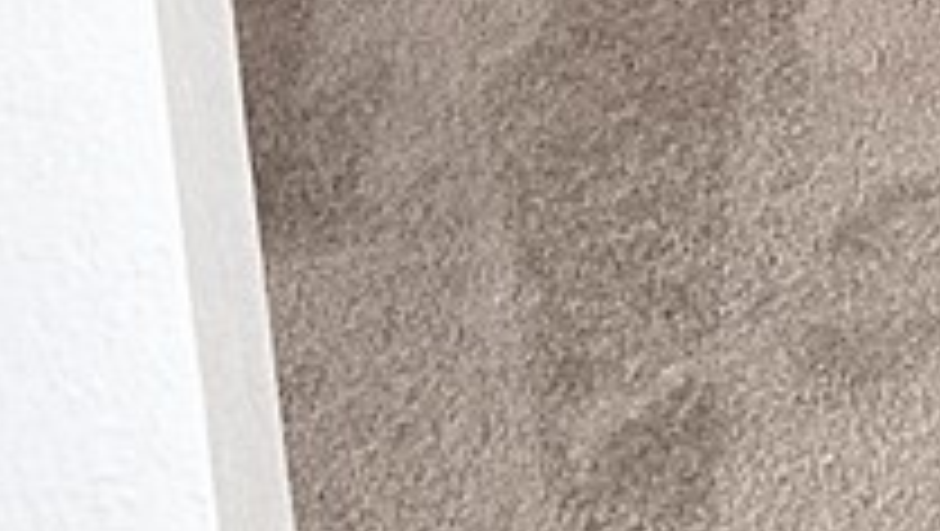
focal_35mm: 200
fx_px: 4989
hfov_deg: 9.1
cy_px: -2002
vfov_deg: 5.1
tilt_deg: -9.1
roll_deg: +3.0
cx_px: 2654
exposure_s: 1/60
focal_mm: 6.86
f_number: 1.78
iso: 160
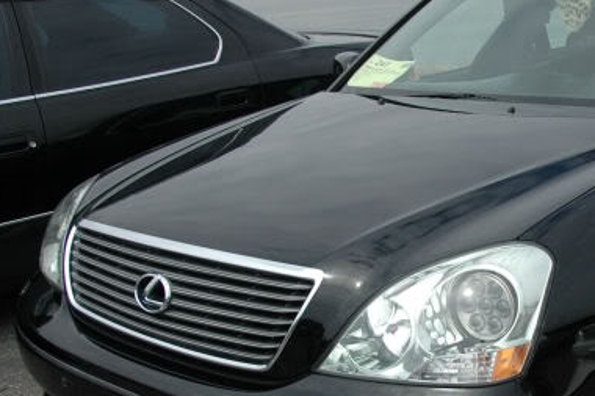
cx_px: 499
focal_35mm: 57
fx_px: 942
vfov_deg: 23.6
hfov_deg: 33.7
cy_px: 274
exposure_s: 1/2500
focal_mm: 20
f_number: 3.8
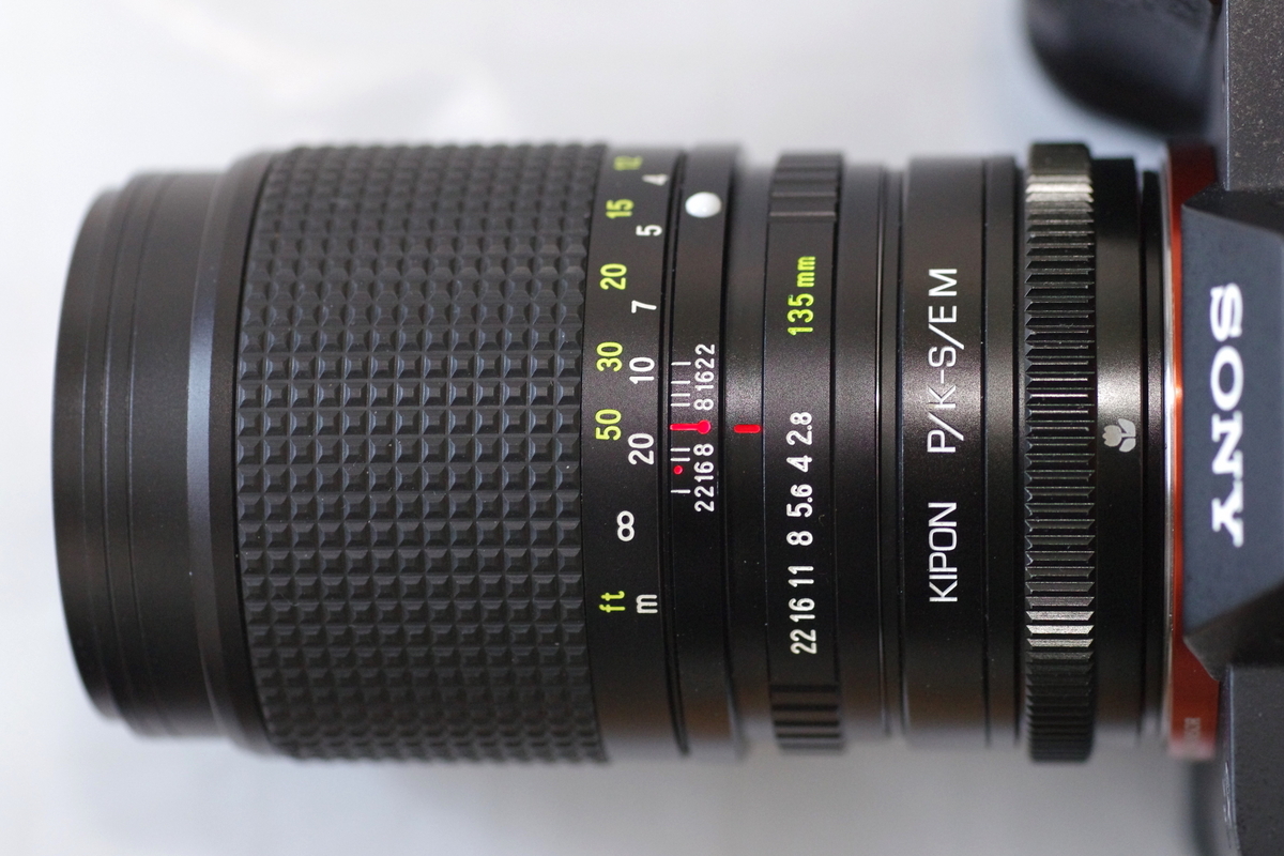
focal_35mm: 105
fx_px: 3745
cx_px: 642
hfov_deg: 19.5
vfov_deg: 13.0
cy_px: 428
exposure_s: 1/50
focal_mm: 70
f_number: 3.5
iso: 2500
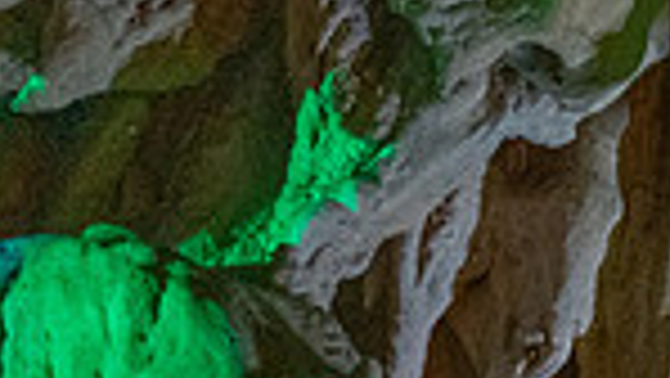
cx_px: 1007
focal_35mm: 98
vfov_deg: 10.9
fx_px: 1742
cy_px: 830
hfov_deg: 19.1
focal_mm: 24
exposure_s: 1/80
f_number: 2.8
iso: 8000
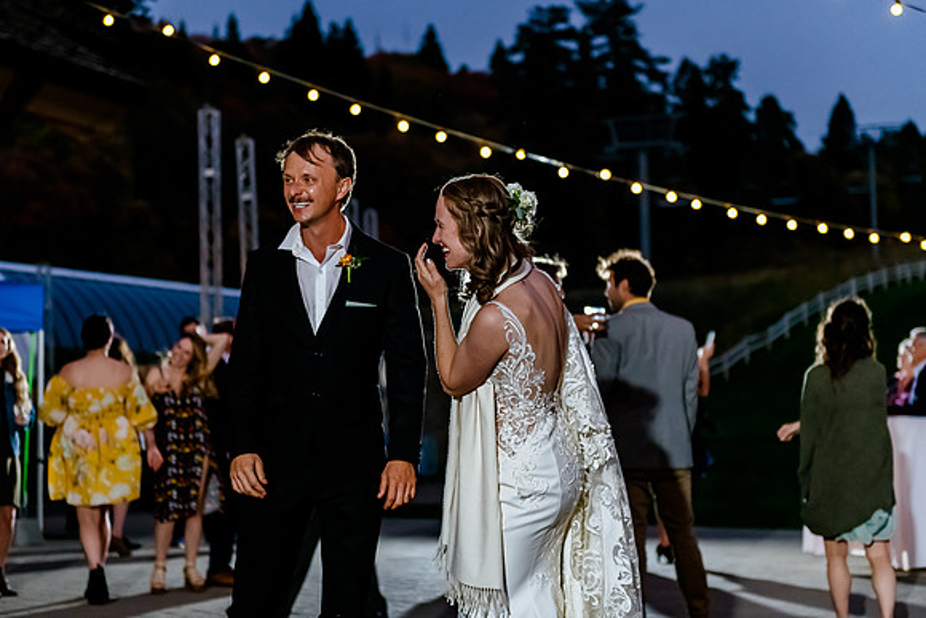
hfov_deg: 29.5
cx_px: 434
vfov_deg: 20.0
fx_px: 1756
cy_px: 290
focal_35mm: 68
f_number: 2.8
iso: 3200
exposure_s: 1/250
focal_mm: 62
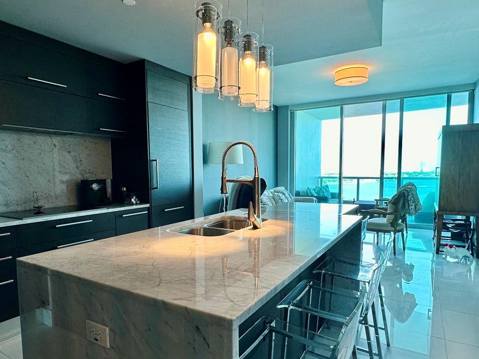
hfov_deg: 73.9
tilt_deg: -5.0
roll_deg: +0.5
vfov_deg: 58.7
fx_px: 318
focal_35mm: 23
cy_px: 198
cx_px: 230
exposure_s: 1/120
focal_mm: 2.22
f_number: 2.2
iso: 80
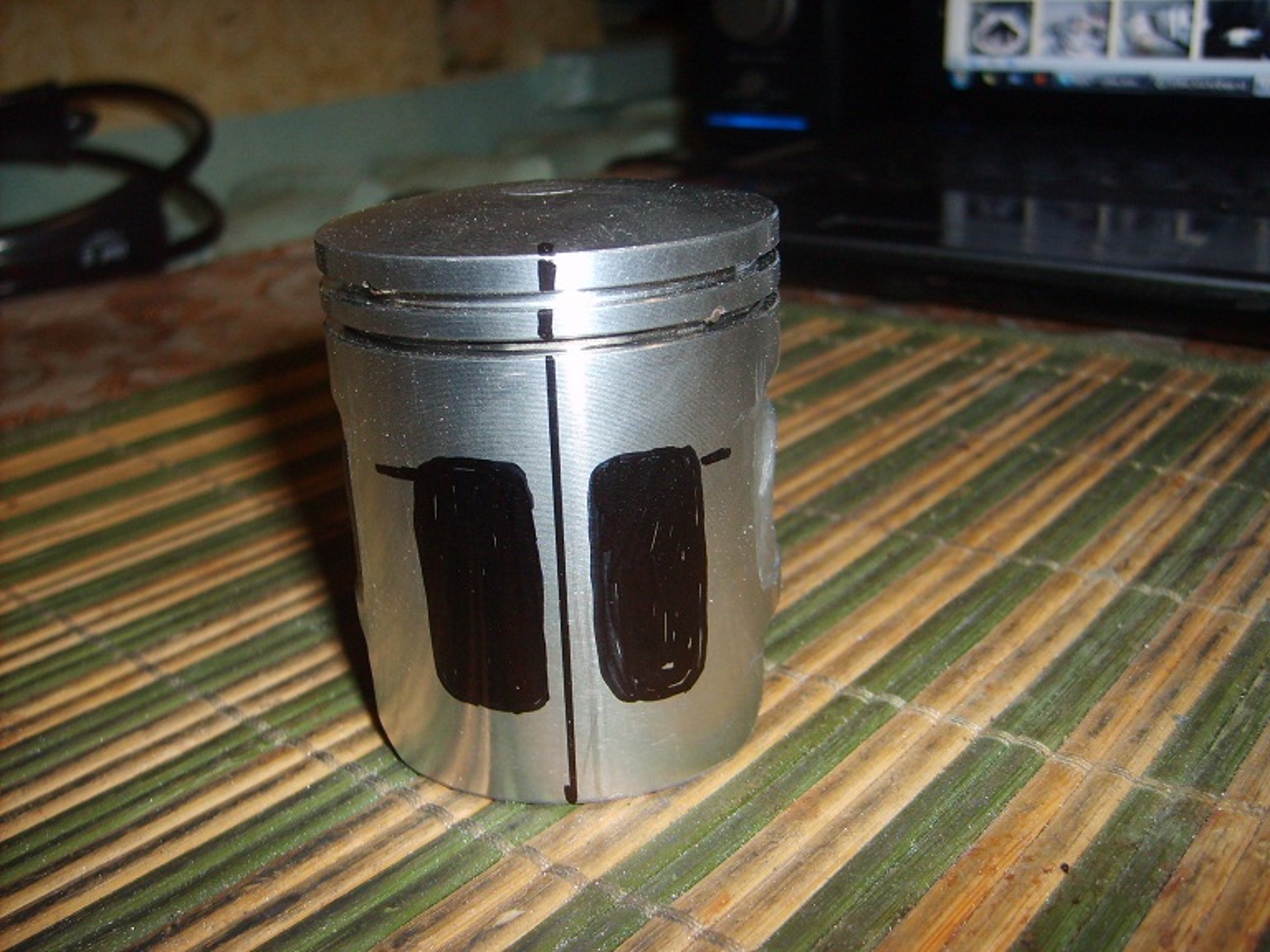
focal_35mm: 35
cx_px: 635
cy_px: 476
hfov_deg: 52.6
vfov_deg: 40.7
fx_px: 1284
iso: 100
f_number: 2.8
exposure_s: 1/45
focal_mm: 5.8
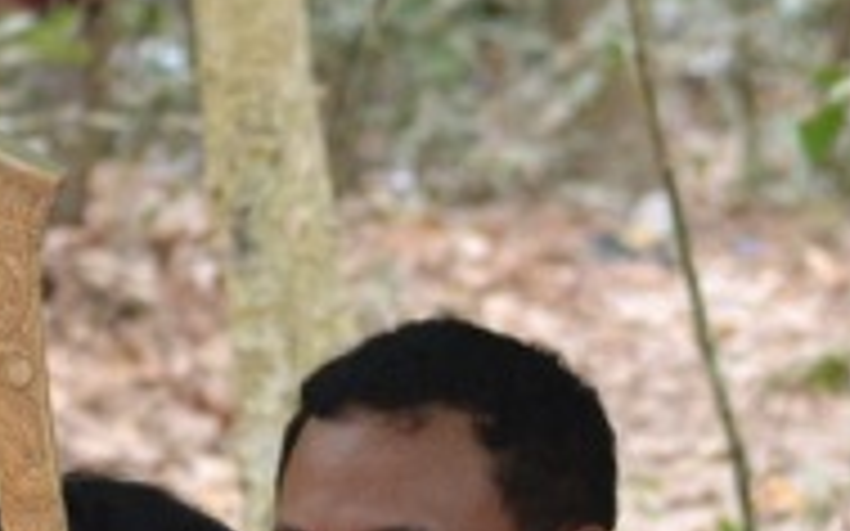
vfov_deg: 2.5
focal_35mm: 527
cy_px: 1431
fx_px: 12204
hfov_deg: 4.0
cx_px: 355
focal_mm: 60
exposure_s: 1/60
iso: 800
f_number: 5
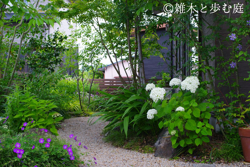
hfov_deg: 36.9
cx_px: 125
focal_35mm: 54
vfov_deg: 25.1
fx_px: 375
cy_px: 84
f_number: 8
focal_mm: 35
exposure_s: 1/60
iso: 320
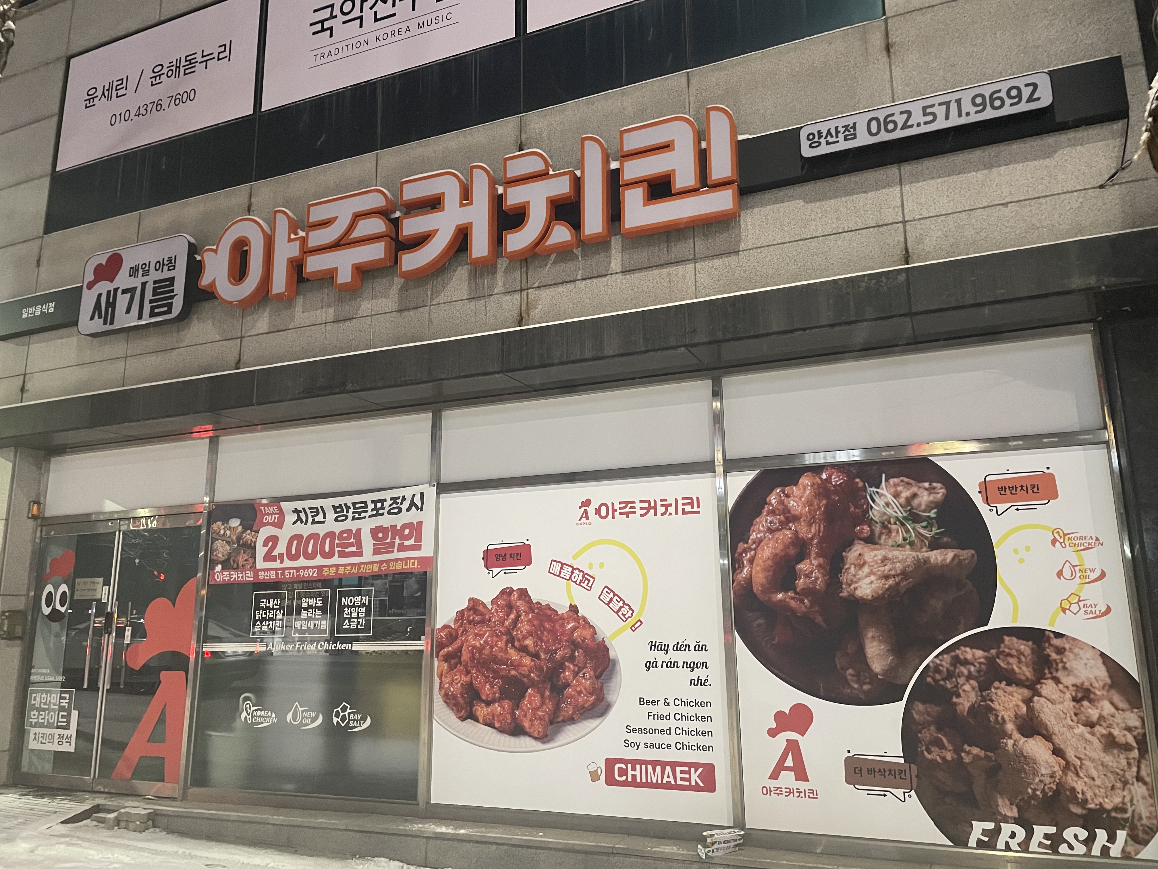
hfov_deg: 67.3
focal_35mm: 26
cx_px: 579
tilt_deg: +12.5
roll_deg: +0.6
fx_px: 870
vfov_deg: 53.1
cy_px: 434
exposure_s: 1/40
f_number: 1.6
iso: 500
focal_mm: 4.2
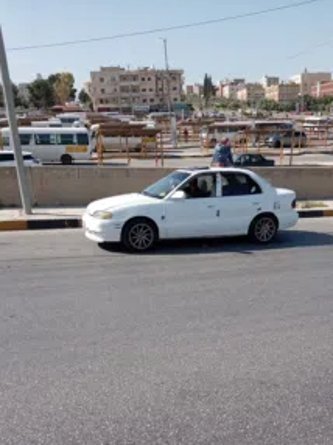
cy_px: 304
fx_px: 450
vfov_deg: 51.5
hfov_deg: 40.5
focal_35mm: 35
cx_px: 196
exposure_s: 1/1422
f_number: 1.8
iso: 102
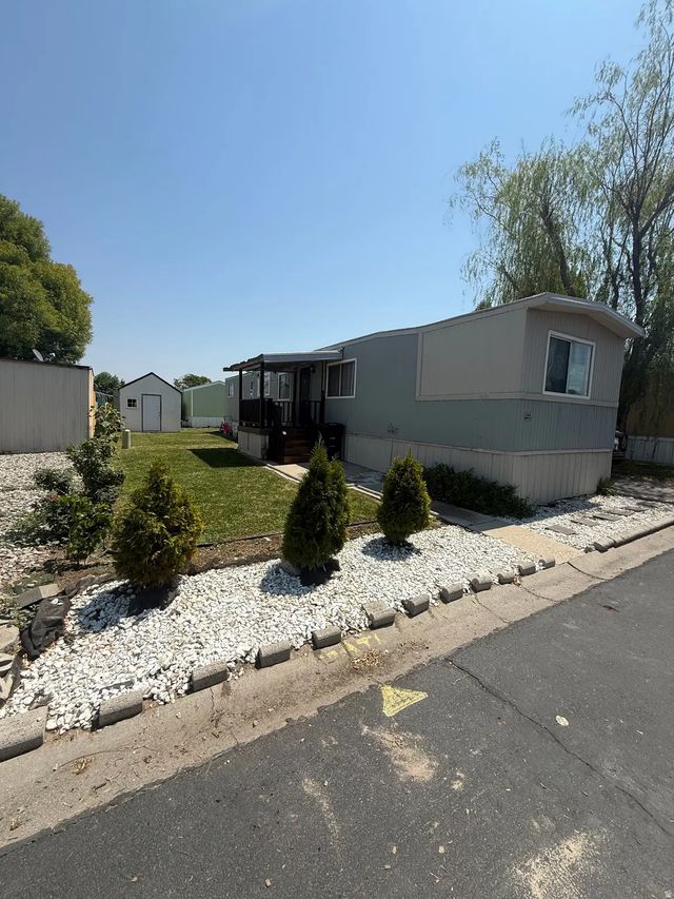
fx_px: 363
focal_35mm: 14
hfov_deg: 85.7
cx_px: 337
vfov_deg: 102.1
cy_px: 450
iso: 50
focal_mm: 2.22
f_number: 2.2
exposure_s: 1/3289
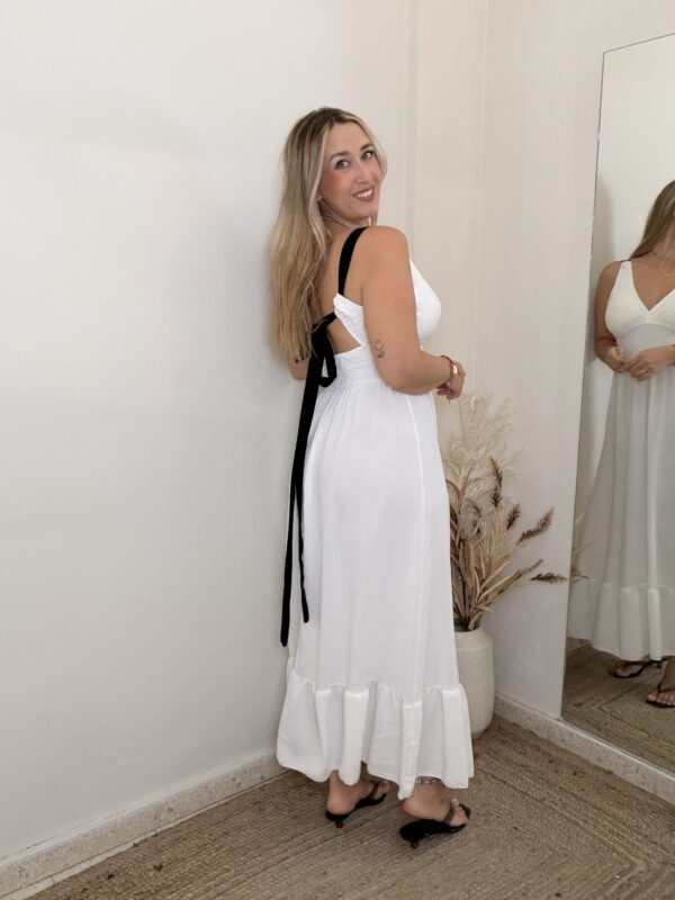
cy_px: 450
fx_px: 780
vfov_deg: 60.0
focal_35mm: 30
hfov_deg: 46.8
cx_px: 338
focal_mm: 2.71
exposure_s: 1/60
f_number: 1.9
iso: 80
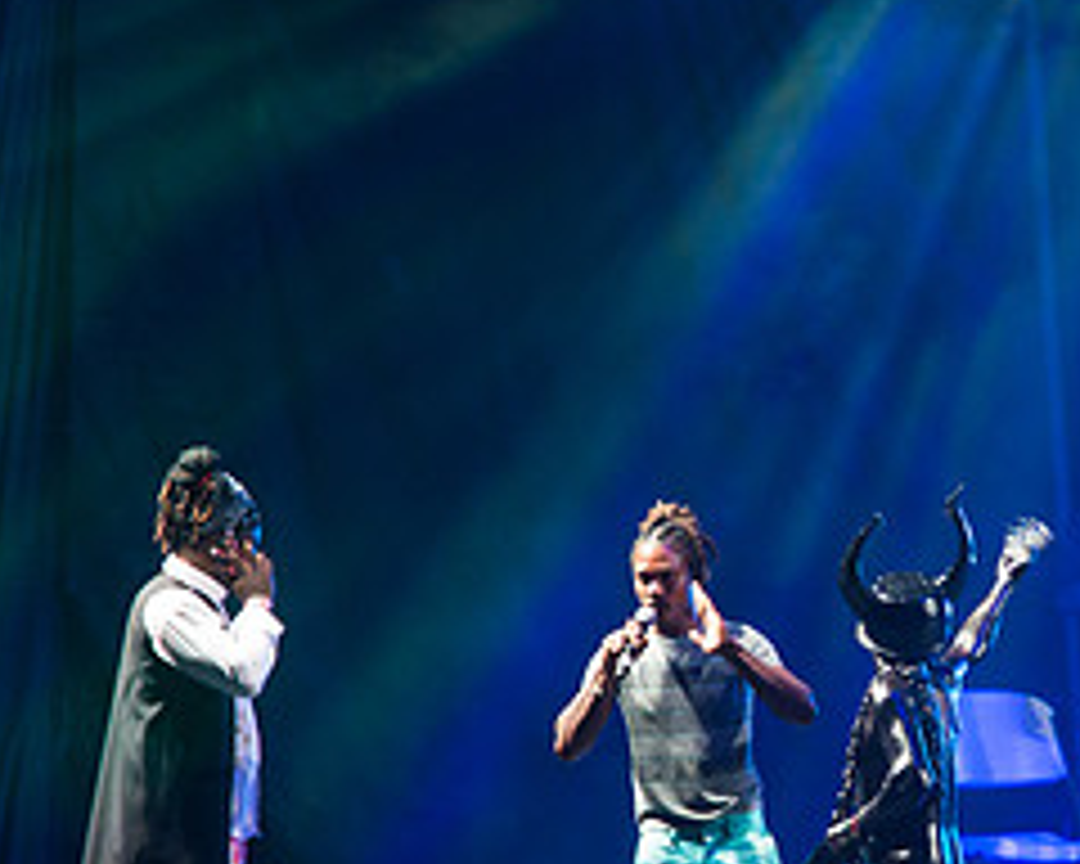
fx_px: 20265
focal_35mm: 634
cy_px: 693
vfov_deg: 2.4
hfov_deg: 3.1
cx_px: 914
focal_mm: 280
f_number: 5.6
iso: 2500
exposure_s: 1/60
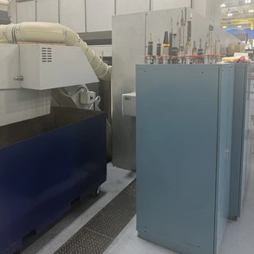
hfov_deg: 55.6
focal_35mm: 29
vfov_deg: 54.5
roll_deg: +0.1
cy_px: 85
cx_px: 127
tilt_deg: -5.8
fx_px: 241
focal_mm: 6.76
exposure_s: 1/121
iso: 160
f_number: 1.78
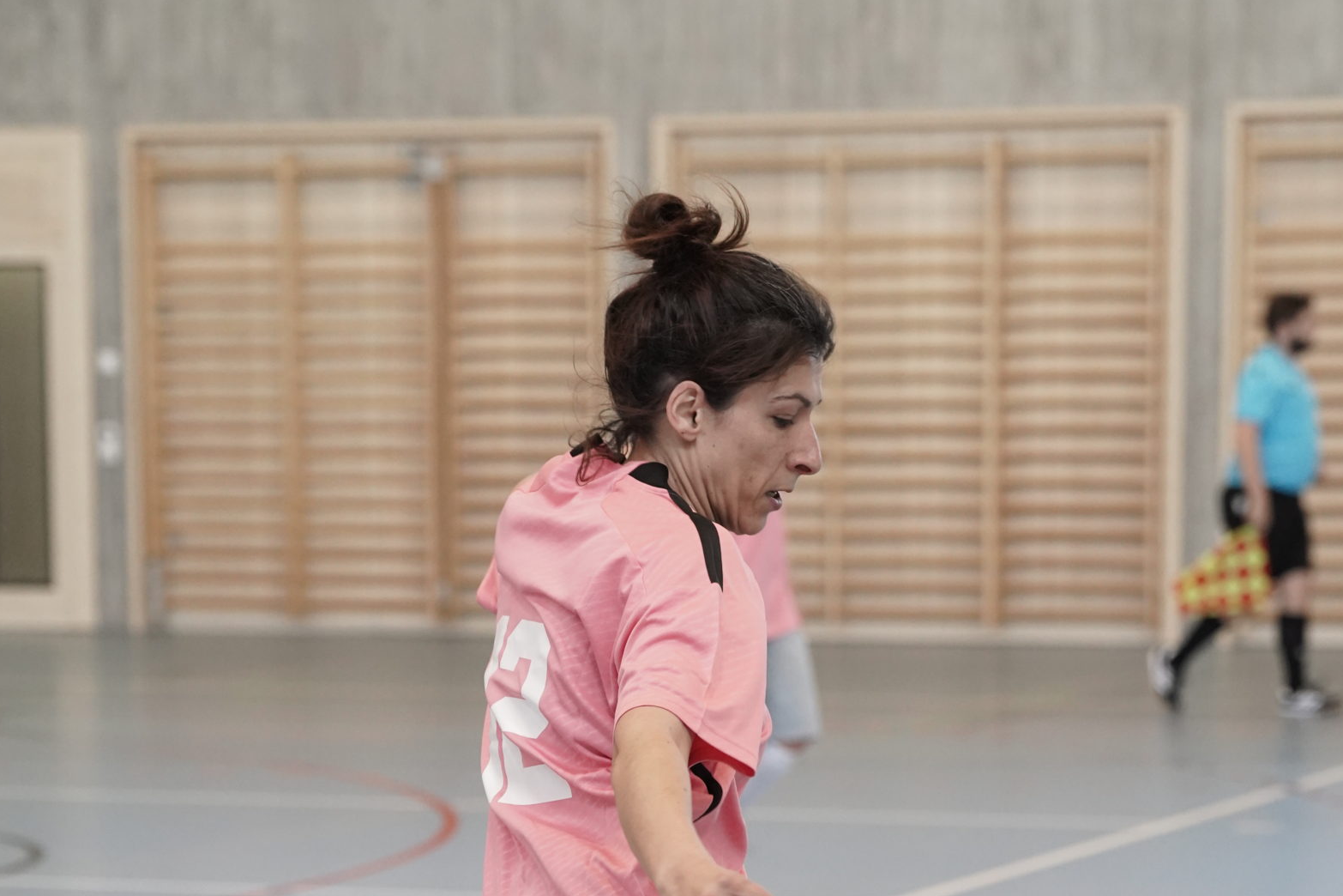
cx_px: 673
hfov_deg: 14.8
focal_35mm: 139
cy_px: 1062
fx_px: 5185
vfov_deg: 9.7
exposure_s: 1/800
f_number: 4
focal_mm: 85
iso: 4000
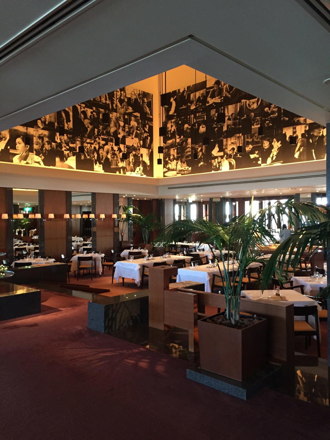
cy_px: 220
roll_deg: +0.6
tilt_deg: +1.8
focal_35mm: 29
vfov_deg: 61.7
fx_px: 369
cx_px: 165
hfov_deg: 48.2
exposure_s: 1/24
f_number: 2.2
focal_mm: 4.15
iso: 250
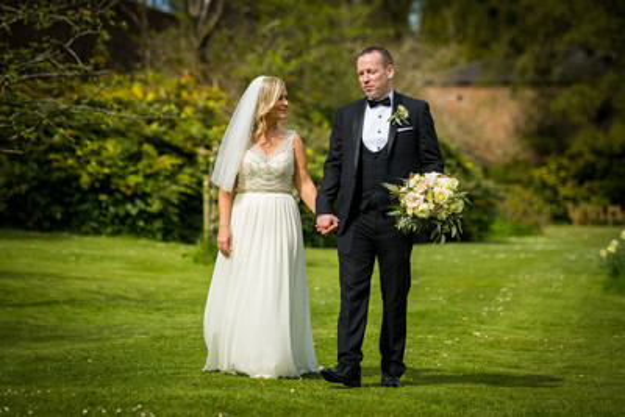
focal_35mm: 138
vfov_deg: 10.0
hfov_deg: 14.9
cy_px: 223
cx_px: 300
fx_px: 2389
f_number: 2.8
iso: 100
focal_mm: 125
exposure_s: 1/1250
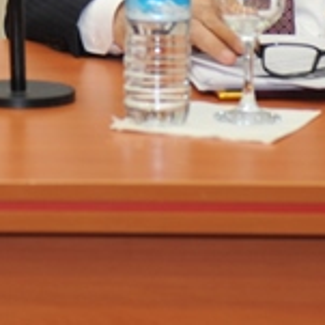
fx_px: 2932
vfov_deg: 6.2
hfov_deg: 6.3
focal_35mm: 276
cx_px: -77
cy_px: -326
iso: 400
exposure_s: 1/60
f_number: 2.8
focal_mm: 48
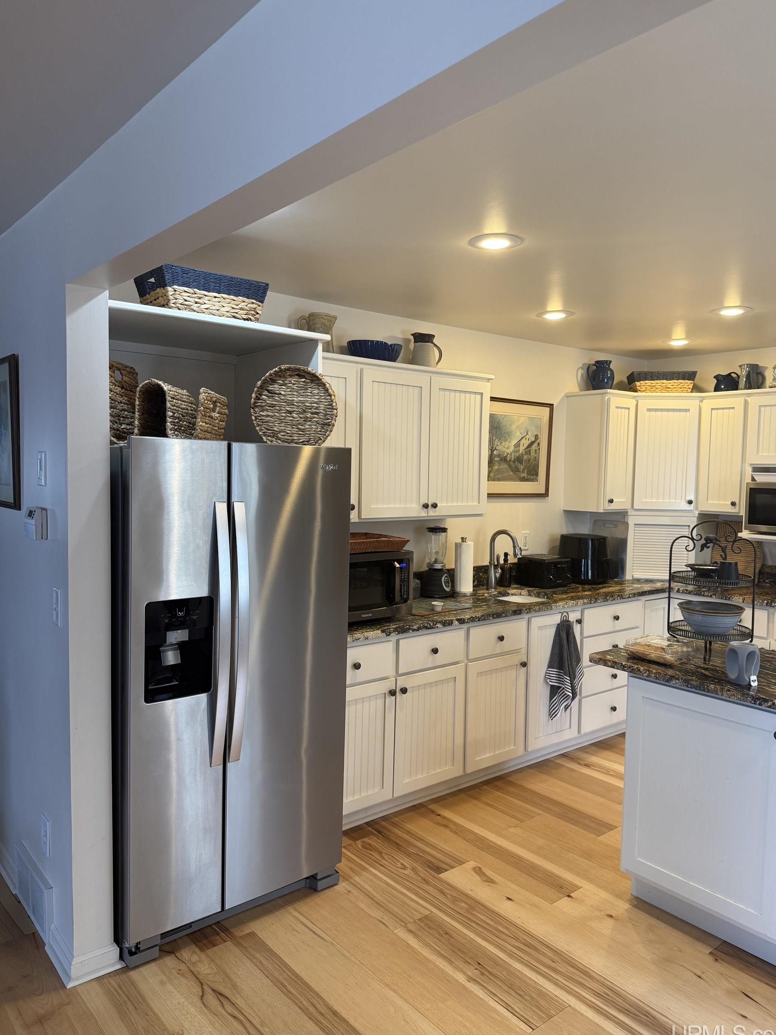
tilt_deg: -1.4
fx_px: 747
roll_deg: +0.4
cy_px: 518
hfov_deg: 54.9
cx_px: 397
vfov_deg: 69.4
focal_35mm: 25
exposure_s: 1/120
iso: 160
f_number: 1.78
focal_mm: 6.76
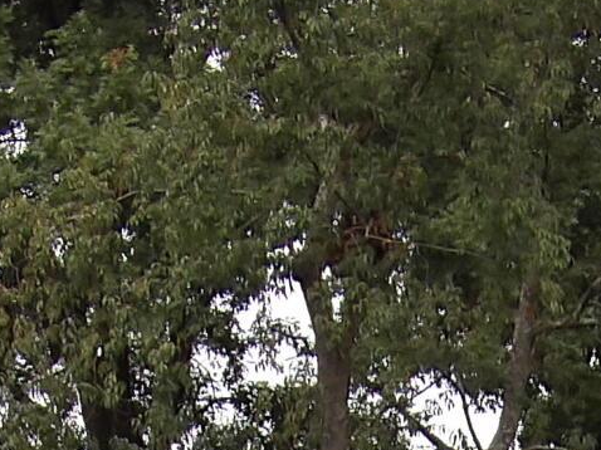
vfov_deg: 5.0
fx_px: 5015
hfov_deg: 6.9
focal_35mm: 289
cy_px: 1199
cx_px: 394
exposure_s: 1/329
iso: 100
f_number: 3.8
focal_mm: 8.2
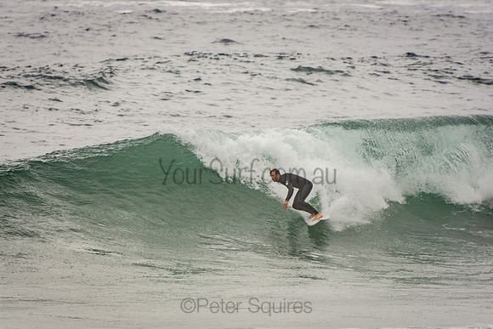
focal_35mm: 600
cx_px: 246
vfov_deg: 2.3
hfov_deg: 3.4
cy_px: 164
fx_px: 8218
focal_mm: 400
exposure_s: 1/1250
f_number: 5.6
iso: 320
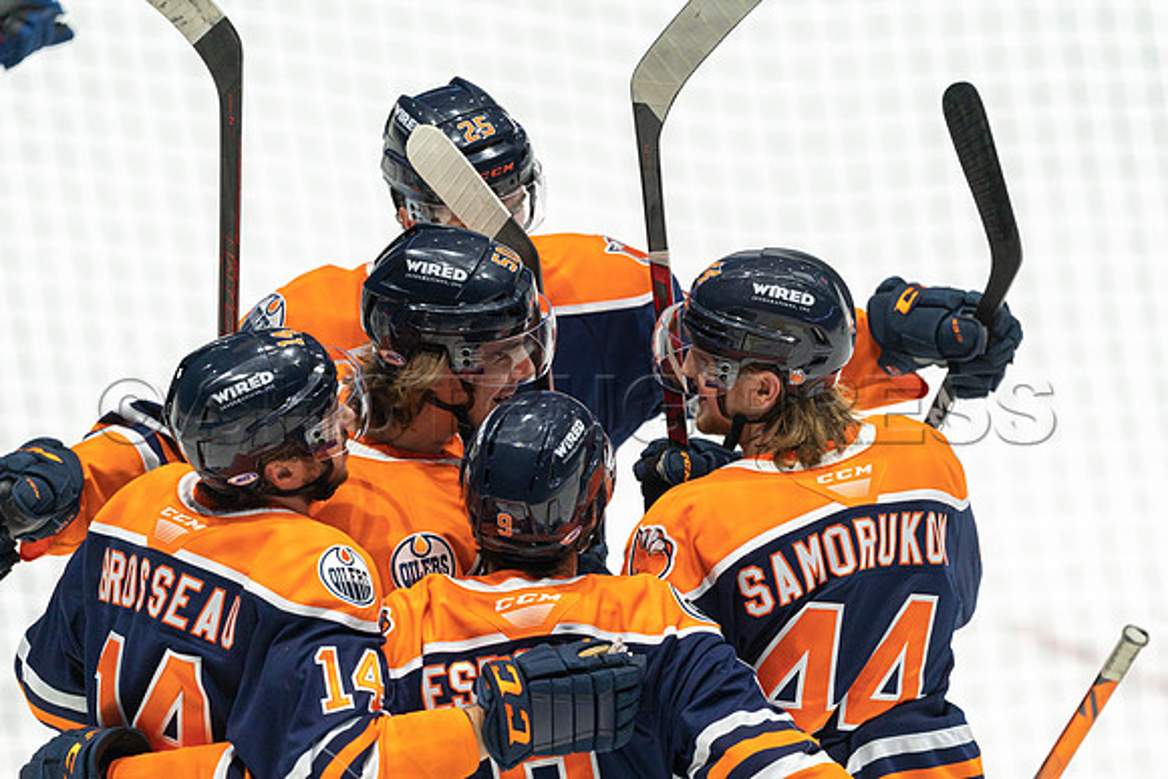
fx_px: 19470
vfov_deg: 2.3
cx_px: 584
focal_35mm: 600
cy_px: 390
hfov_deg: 3.4
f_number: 4
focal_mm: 600
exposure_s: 1/640
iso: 1600
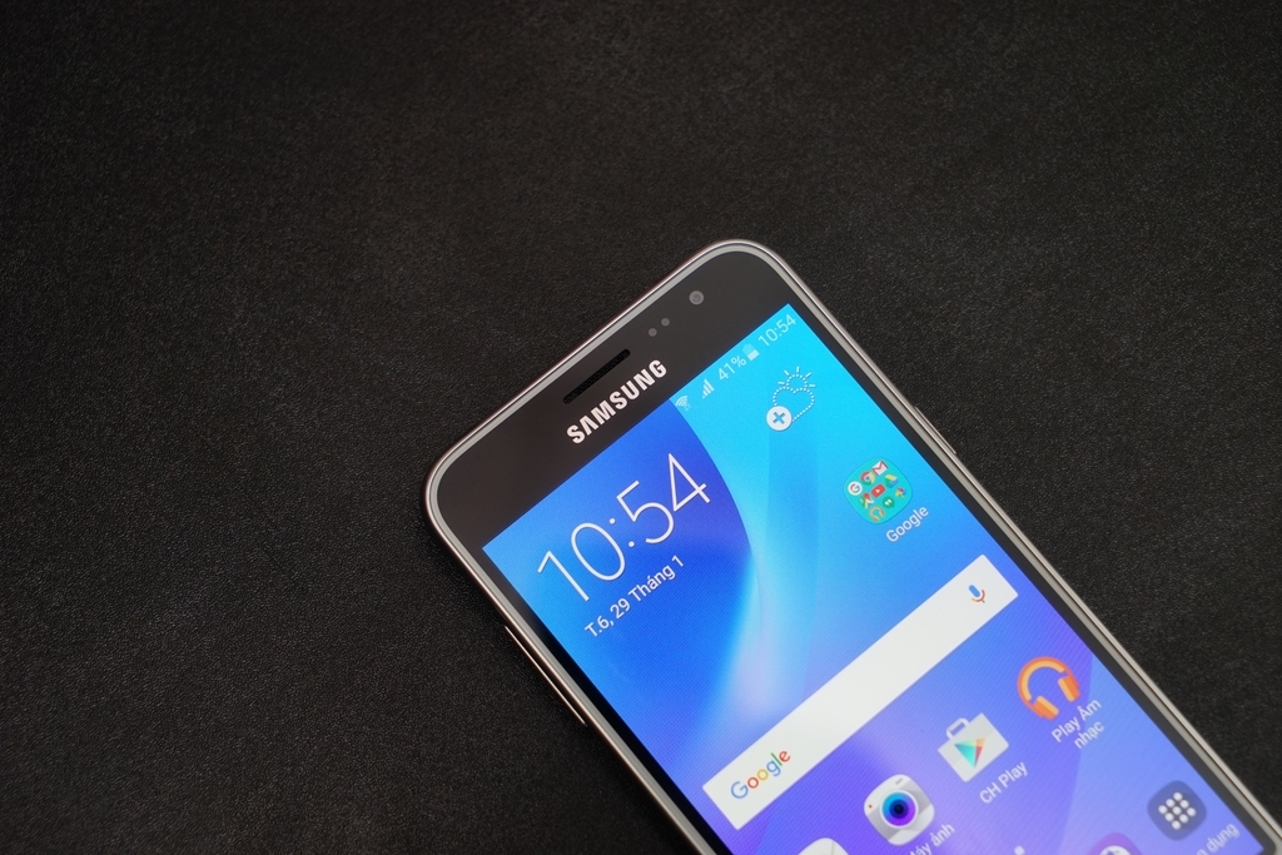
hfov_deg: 28.8
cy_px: 428
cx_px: 641
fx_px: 2493
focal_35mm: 70
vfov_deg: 19.5
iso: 800
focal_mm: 70
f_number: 7.1
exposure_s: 1/100
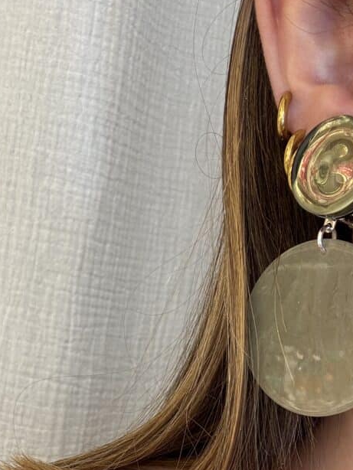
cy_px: 351
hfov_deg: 29.1
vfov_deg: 37.3
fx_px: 679
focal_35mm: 50
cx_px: 162
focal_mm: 2.69
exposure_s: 1/50
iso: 64
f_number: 1.9
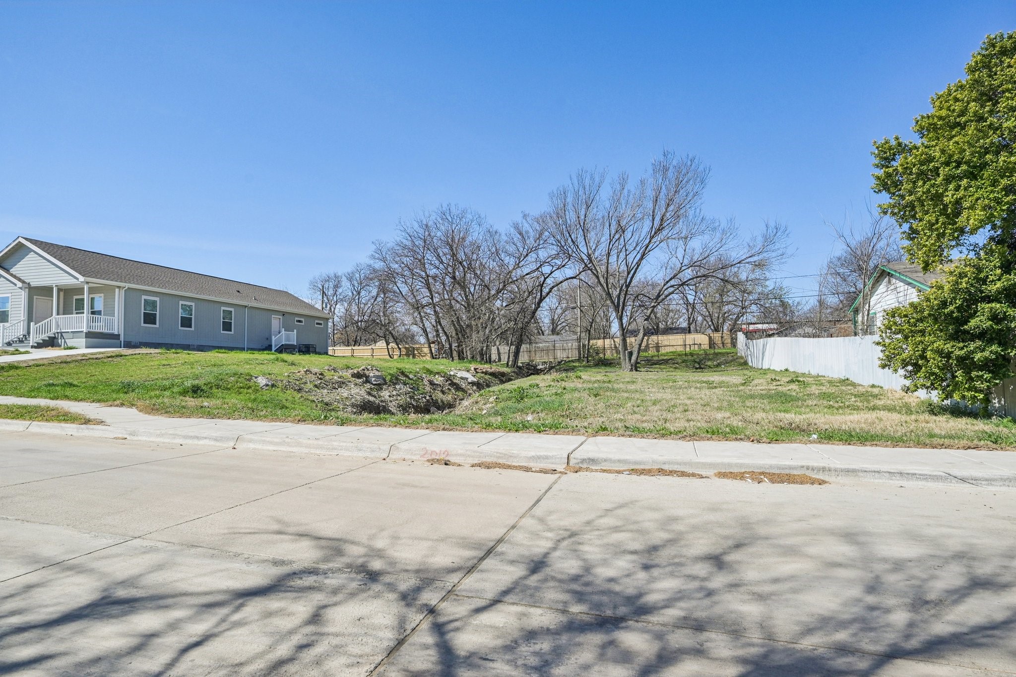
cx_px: 508
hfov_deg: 88.4
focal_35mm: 18
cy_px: 338
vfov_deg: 65.9
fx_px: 522
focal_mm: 18.5
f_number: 8
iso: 400
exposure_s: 1/1600
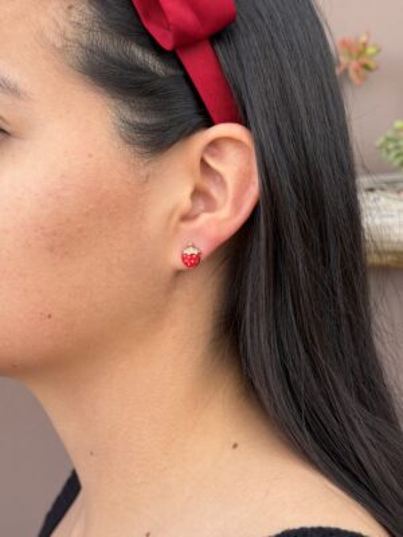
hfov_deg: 30.3
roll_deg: +0.4
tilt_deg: -8.0
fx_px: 745
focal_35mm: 48
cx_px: 202
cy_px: 268
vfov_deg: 39.7
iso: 64
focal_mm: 6.76
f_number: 1.78
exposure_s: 1/693
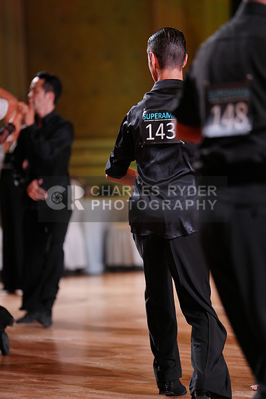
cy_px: 200
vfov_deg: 12.0
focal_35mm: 171
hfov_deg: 8.0
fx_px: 1894
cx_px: 133
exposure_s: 1/400
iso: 1600
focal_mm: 171
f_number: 2.8
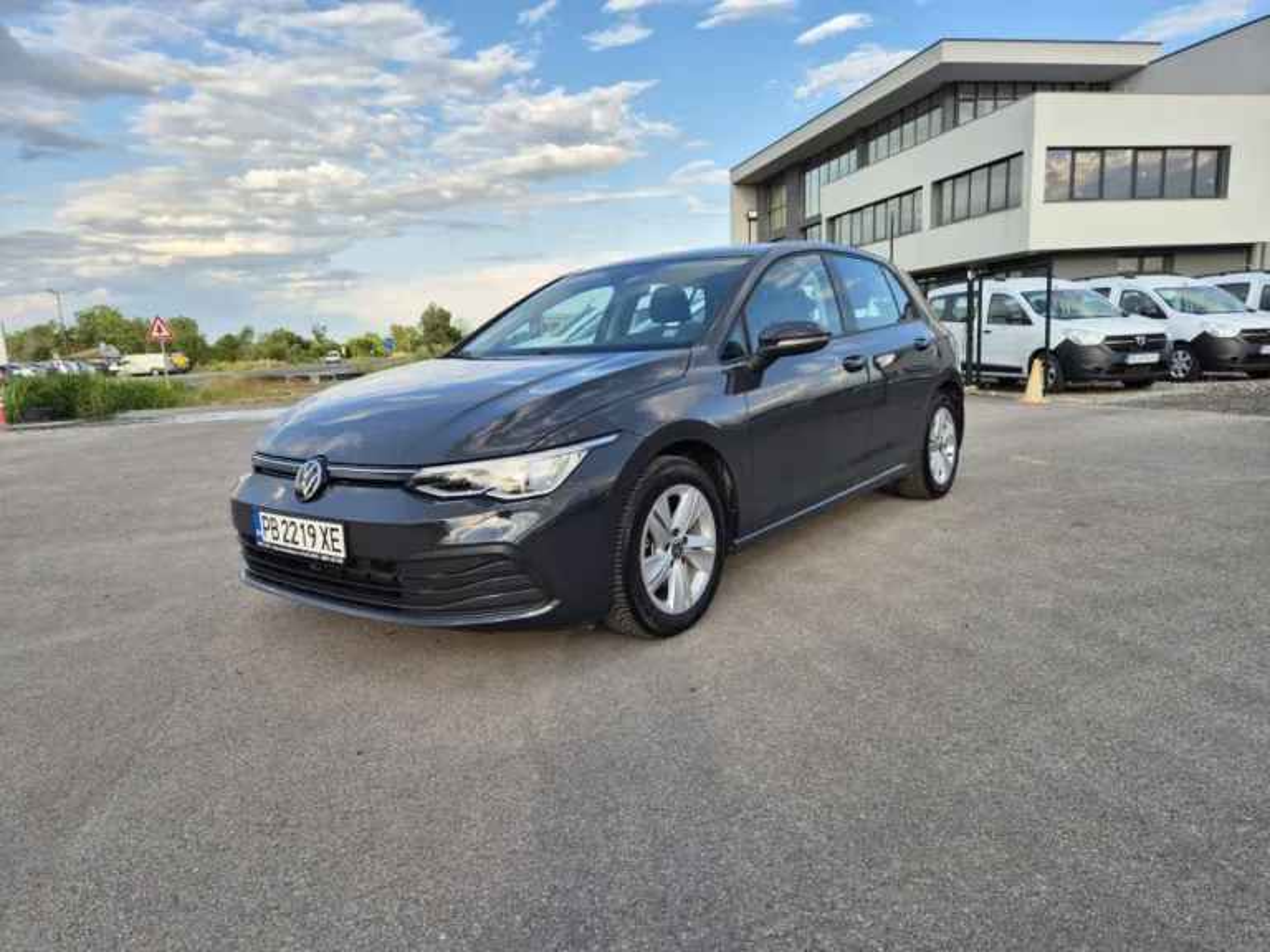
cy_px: 476
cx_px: 635
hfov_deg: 73.9
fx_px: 844
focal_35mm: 23
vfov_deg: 58.9
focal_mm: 5.4
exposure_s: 1/566
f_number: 1.8
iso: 25
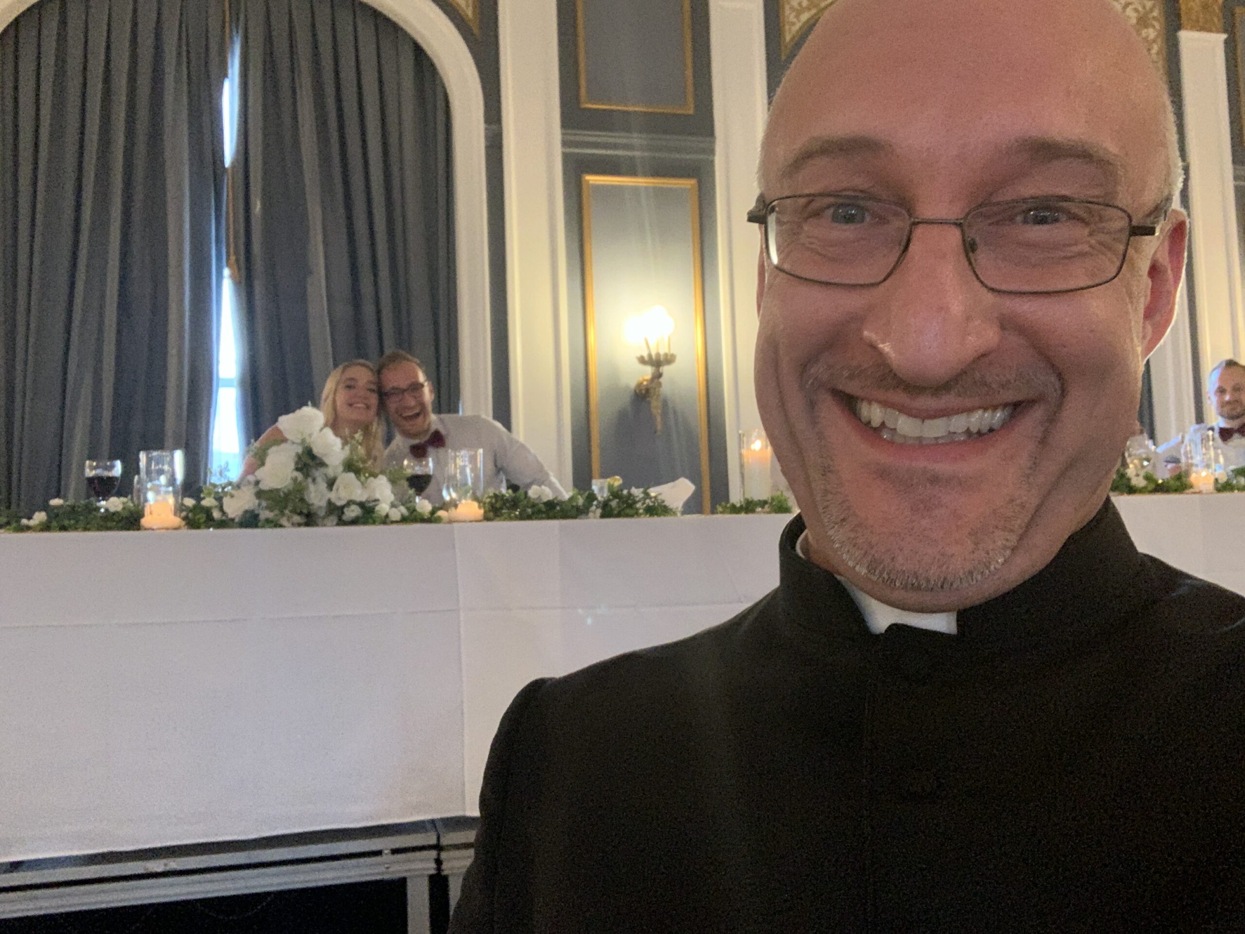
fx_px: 1151
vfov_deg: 44.2
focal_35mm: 32
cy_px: 467
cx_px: 622
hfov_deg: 56.8
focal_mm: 2.87
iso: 500
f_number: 2.2
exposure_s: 1/30
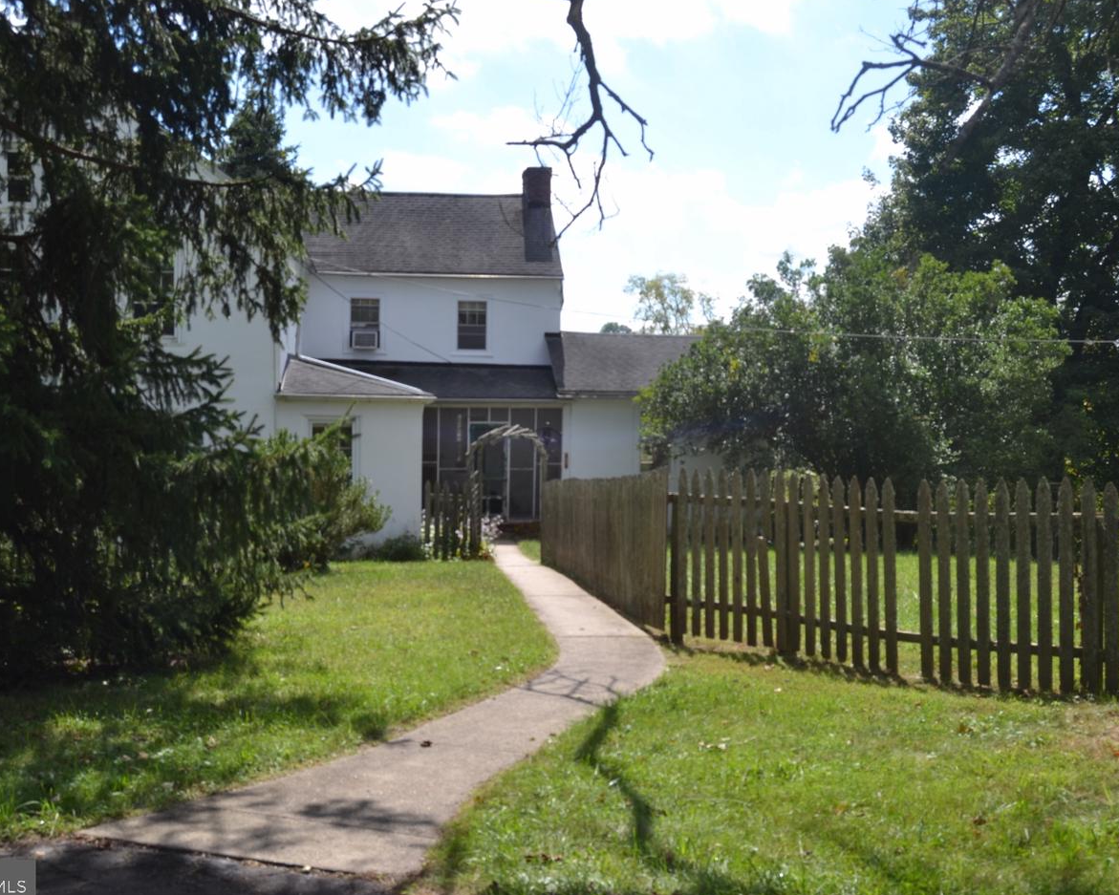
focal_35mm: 45
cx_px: 575
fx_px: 1490
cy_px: 450
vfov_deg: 33.4
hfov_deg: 41.1
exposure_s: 1/250
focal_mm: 26
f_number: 7.1
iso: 100
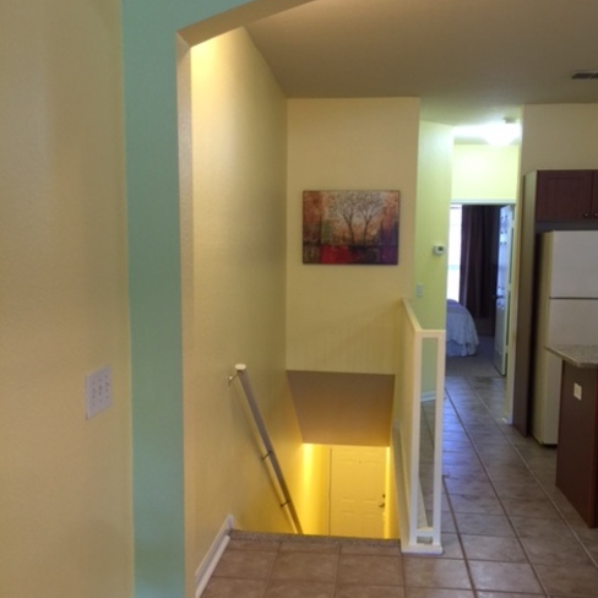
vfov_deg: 47.1
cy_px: 335
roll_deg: -0.8
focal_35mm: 35
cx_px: 304
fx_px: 684
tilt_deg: -6.4
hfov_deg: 47.2
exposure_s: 1/15
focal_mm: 4.15
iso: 50
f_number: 2.2
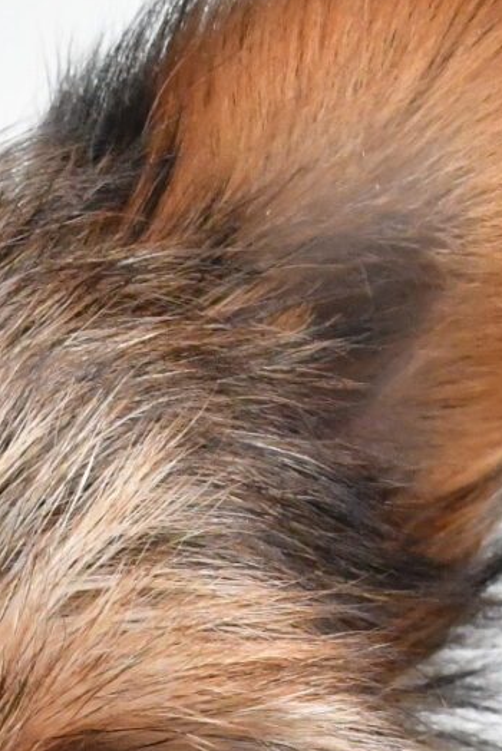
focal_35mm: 205
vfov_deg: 9.5
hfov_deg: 6.6
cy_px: 1383
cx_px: -253
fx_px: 4282
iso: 5000
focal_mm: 28
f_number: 11
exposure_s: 1/500
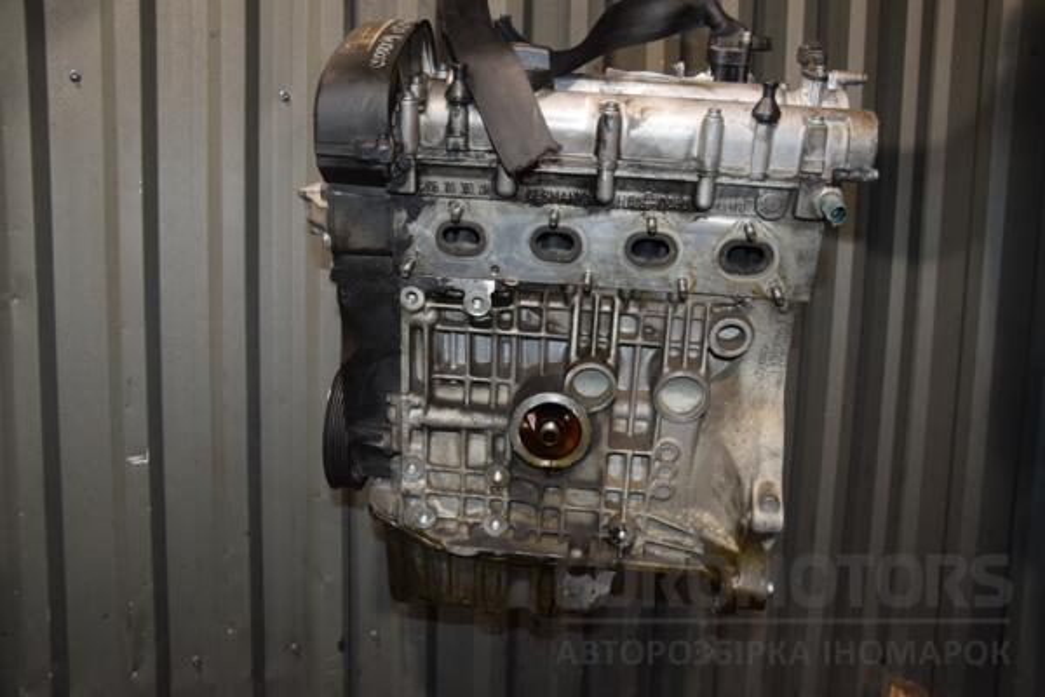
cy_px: 348
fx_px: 914
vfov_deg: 41.7
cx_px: 522
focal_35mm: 32
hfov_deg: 59.5
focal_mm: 21
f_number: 5
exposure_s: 1/60
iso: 800
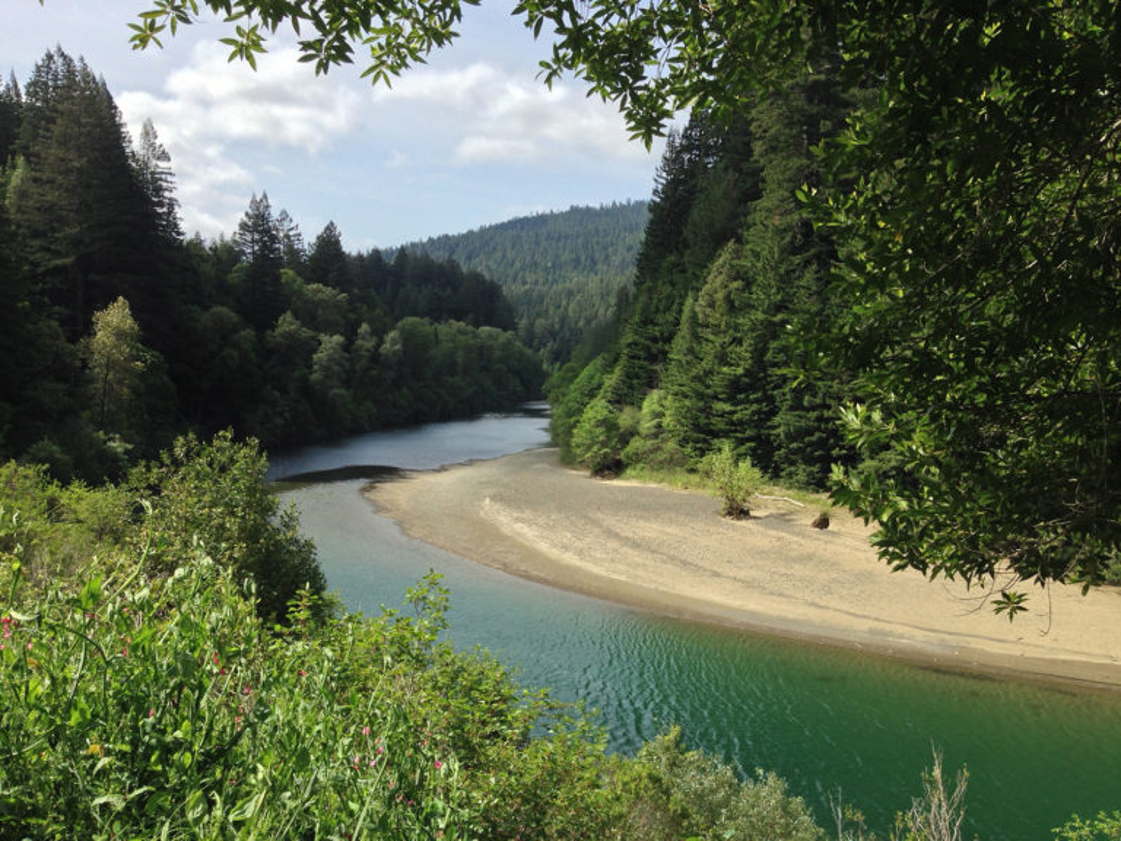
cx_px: 560
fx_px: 1069
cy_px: 420
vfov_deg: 42.9
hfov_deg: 55.4
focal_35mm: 33
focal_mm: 4.12
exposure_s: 1/1323
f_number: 2.4
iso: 50
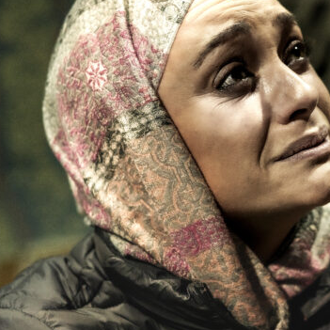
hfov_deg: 18.2
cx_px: 339
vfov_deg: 18.6
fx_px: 1003
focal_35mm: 93
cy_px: 117
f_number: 2.8
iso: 2000
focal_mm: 50
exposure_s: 1/80
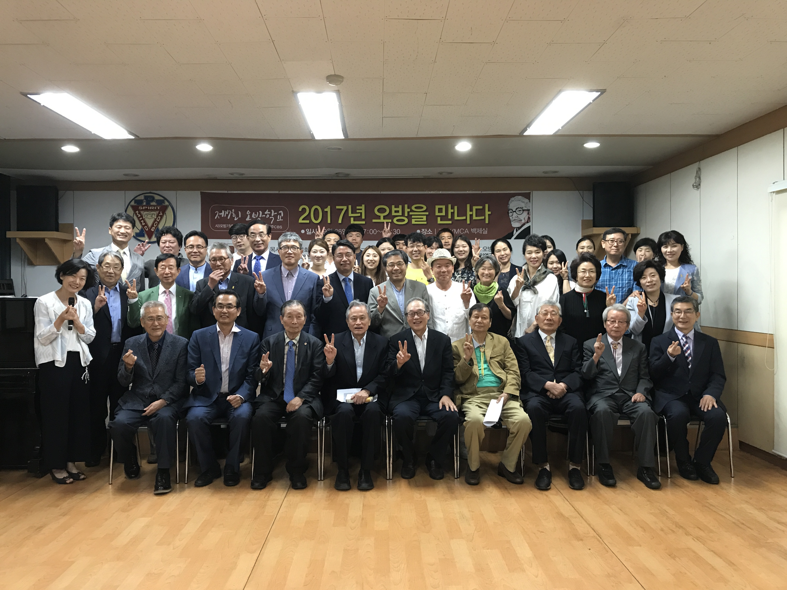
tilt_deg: +0.4
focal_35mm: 28
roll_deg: -0.2
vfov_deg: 49.7
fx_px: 637
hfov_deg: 63.4
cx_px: 394
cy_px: 295
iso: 50
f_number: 1.8
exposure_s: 1/15
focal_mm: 3.99
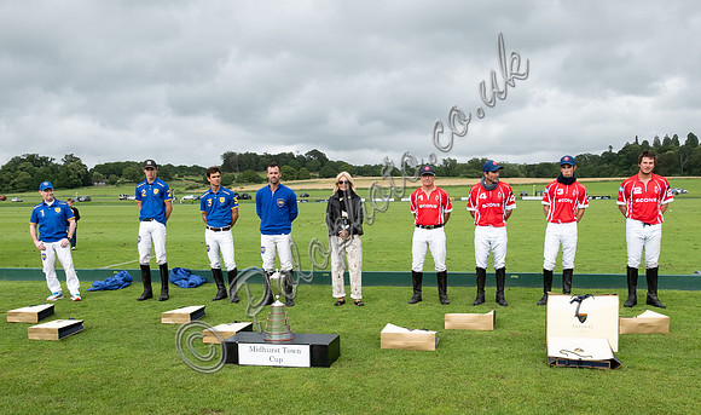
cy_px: 262
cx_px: 360
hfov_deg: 60.6
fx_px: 600
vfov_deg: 37.9
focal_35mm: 32
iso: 200
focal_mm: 10.9
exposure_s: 1/400
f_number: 5.6
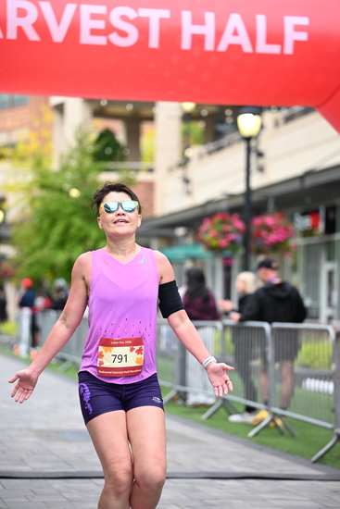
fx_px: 1430
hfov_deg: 13.6
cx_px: 170
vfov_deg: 20.2
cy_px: 254
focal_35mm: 101
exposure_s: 1/2000
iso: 1000
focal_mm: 101
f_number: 2.8
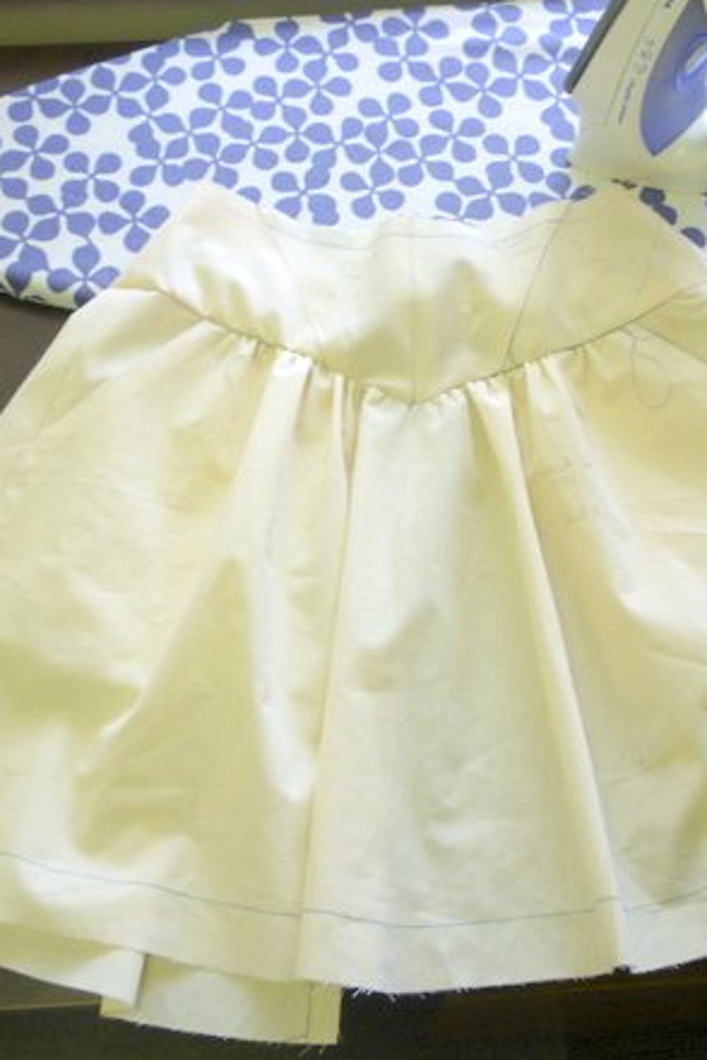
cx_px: 409
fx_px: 1208
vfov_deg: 47.4
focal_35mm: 41
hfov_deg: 32.6
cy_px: 536
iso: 80
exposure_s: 1/40
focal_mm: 5.2
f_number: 3.3
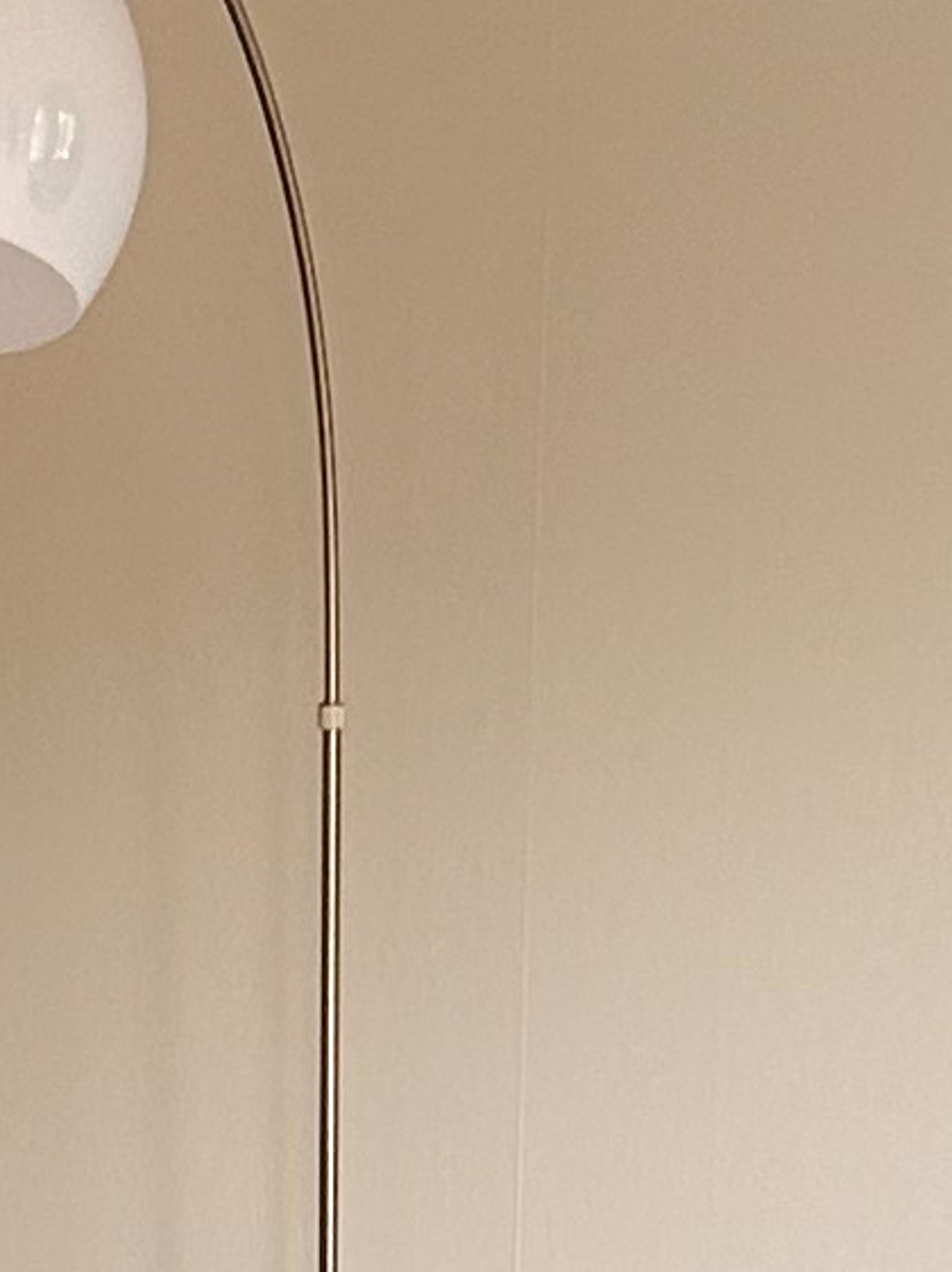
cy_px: 1950
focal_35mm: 187
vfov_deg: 10.2
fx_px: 6865
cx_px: 84
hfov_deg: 7.9
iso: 125
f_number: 1.5
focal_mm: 5.7
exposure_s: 1/121
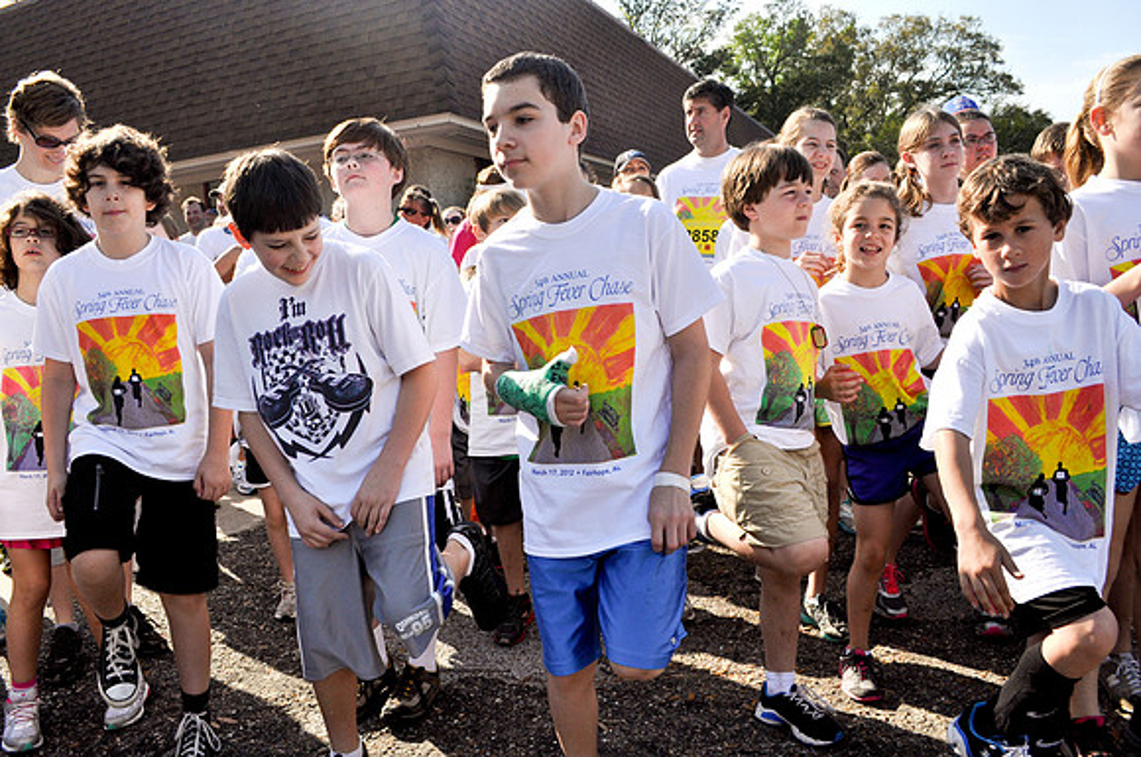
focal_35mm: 27
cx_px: 570
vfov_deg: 47.8
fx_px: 855
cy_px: 378
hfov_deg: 67.5
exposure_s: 1/1250
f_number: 8
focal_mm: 18
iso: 400
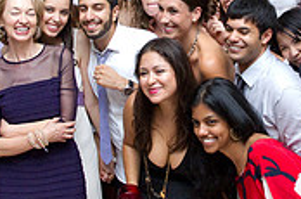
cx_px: 176
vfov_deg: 18.9
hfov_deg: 28.9
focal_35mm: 70
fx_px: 584
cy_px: 13
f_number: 6.3
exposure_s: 1/180
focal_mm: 14
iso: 2500
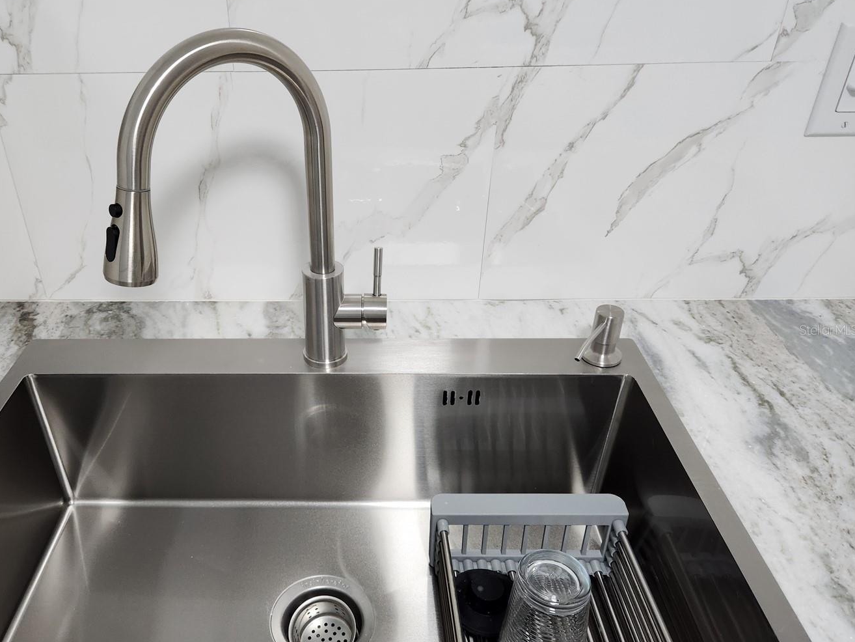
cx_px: 340
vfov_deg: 49.8
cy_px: 329
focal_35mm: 28
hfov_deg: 62.8
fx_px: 692
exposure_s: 1/180
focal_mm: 5.4
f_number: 1.8
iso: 200
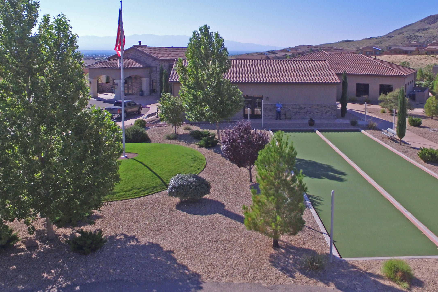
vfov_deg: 43.9
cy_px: 83
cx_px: 239
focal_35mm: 29
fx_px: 353
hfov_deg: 63.5
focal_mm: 3.61
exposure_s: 1/1600
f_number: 2.8
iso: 100
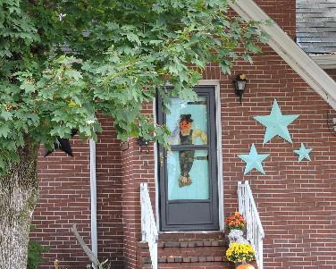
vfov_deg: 11.6
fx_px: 1323
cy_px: 128
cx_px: 20
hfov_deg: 14.3
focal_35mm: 133
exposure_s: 1/40
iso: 100
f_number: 4
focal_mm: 9
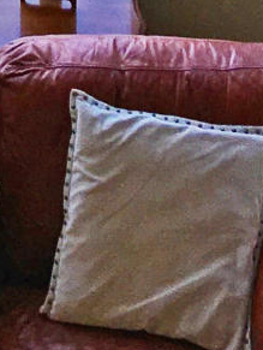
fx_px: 2011
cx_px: -125
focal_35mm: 199
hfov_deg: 7.4
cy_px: -609
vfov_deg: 8.6
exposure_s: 1/206
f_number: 2.2
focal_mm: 4.15
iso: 25
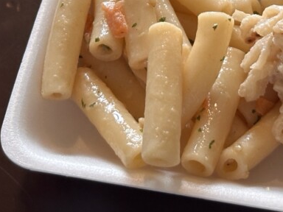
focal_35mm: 128
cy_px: -36
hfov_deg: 15.3
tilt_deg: -54.5
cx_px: 232
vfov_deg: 11.4
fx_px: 1046
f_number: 1.78
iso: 80
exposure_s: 1/74
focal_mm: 6.86
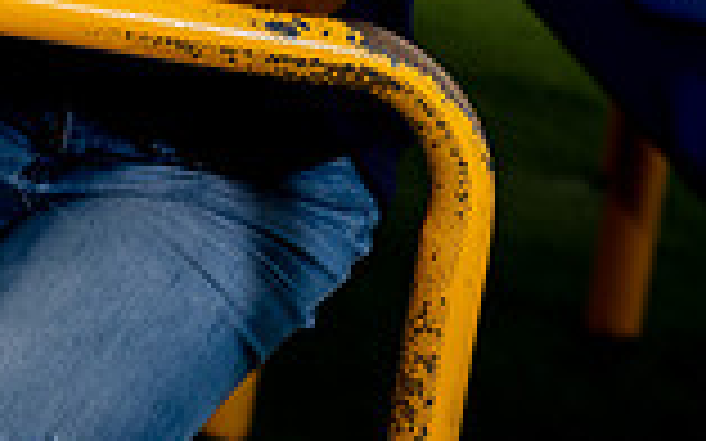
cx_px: 40
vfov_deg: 8.2
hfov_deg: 13.6
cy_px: -459
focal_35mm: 152
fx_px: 2924
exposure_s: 1/250
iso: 100
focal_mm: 52
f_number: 5.6
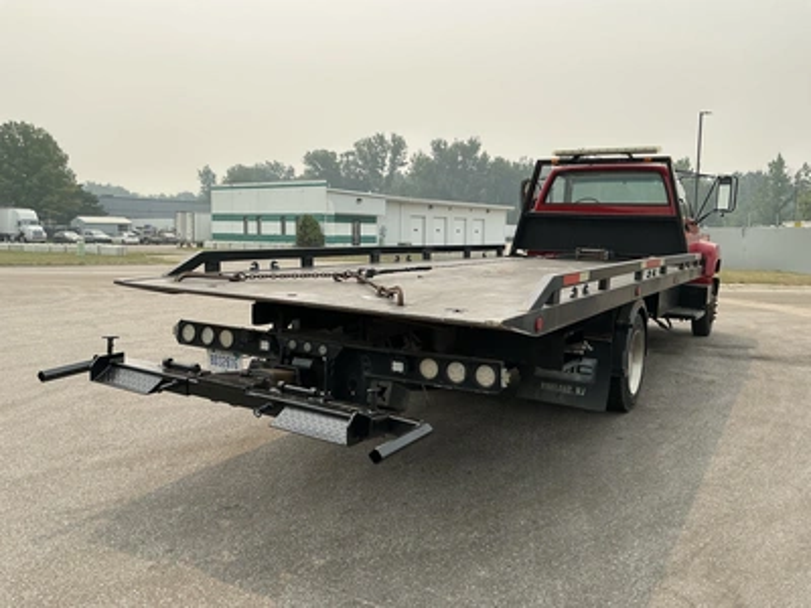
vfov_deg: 49.7
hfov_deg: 63.4
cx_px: 406
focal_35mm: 28
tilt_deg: -2.4
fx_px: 656
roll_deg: -1.2
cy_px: 304
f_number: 1.8
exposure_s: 1/2667
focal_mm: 3
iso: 25
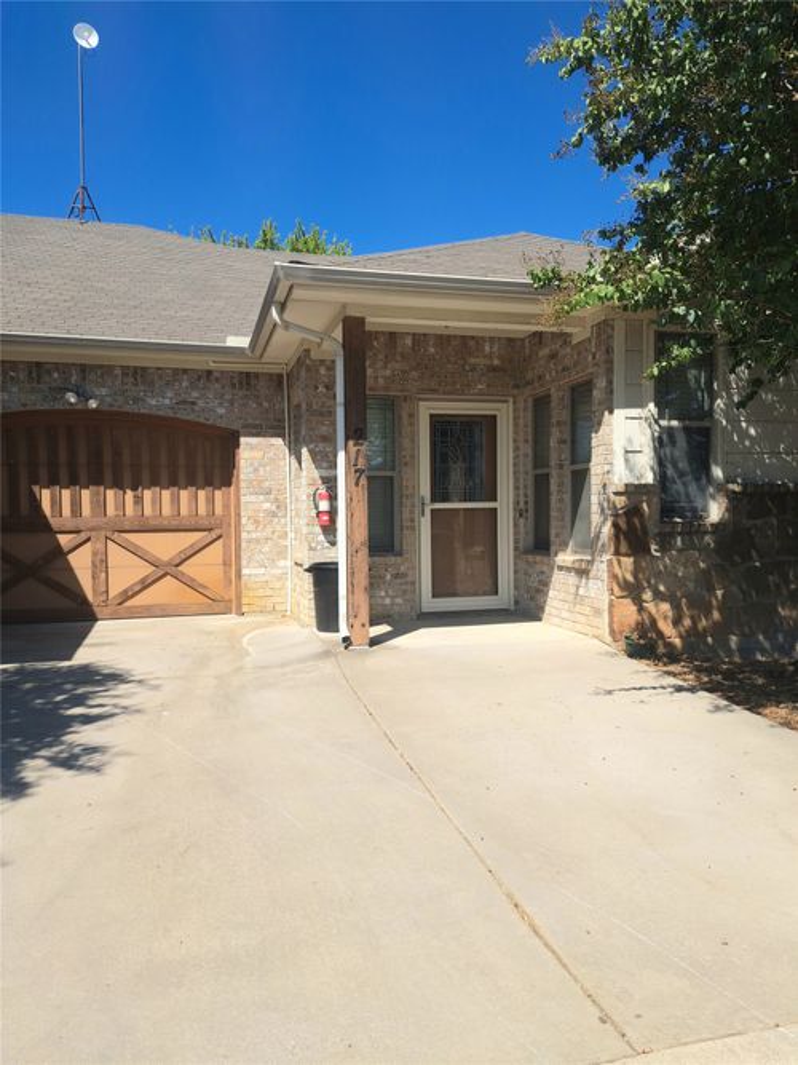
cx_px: 399
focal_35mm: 24
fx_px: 738
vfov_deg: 71.6
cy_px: 532
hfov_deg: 56.8
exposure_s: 1/714
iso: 50
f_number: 1.8
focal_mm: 5.23
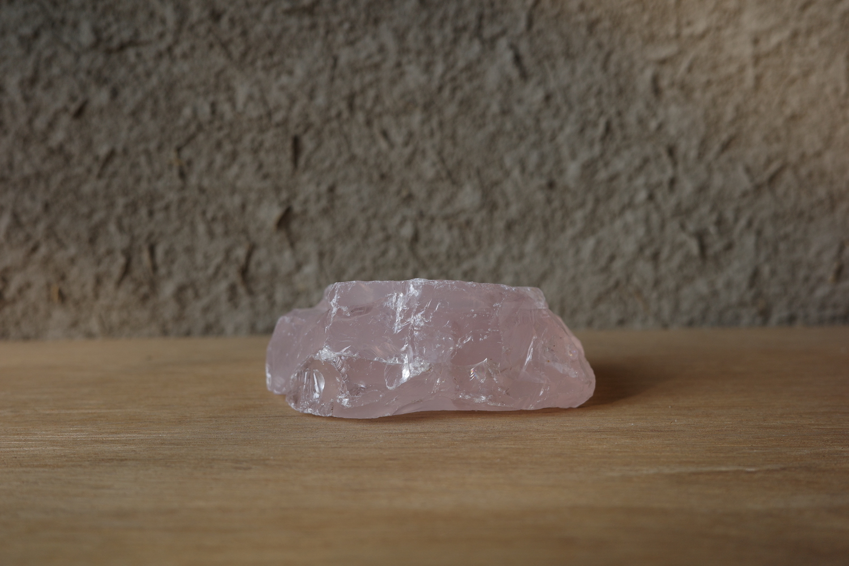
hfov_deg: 48.5
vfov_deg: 33.4
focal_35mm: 40
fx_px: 943
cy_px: 283
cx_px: 424
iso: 200
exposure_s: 1/200
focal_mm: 26
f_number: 3.5
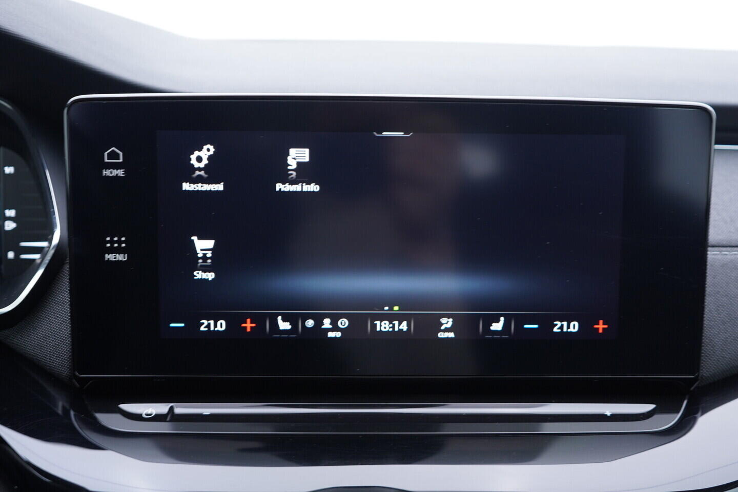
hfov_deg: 53.1
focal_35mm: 36
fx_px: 738
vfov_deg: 36.9
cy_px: 246
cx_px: 369
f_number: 2.8
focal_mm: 24
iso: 320
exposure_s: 1/40
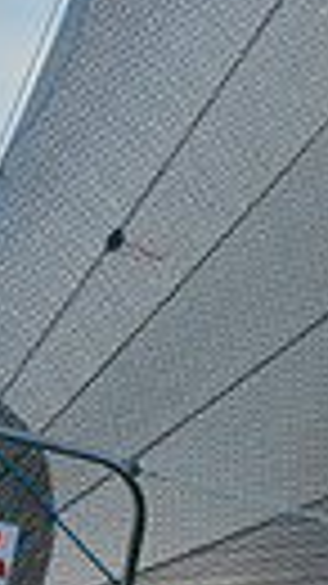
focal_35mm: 1863
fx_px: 28843
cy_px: 655
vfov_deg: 1.2
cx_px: 139
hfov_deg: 0.7
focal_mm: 400
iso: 200
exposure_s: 1/1250
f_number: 5
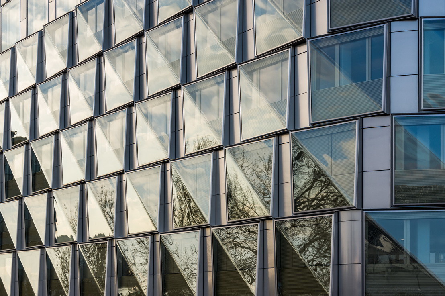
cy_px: 148
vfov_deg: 18.2
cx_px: 222
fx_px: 926
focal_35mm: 75
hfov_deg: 27.0
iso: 200
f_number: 8
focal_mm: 50
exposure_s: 1/200
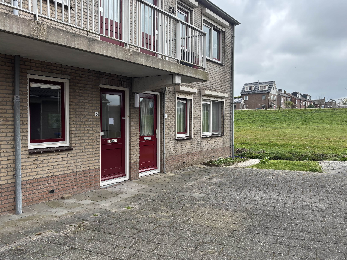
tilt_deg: -1.6
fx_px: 321
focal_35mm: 32
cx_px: 164
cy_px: 129
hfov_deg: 56.8
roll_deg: -0.3
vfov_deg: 44.2
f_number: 1.6
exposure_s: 1/604
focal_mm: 6
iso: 50
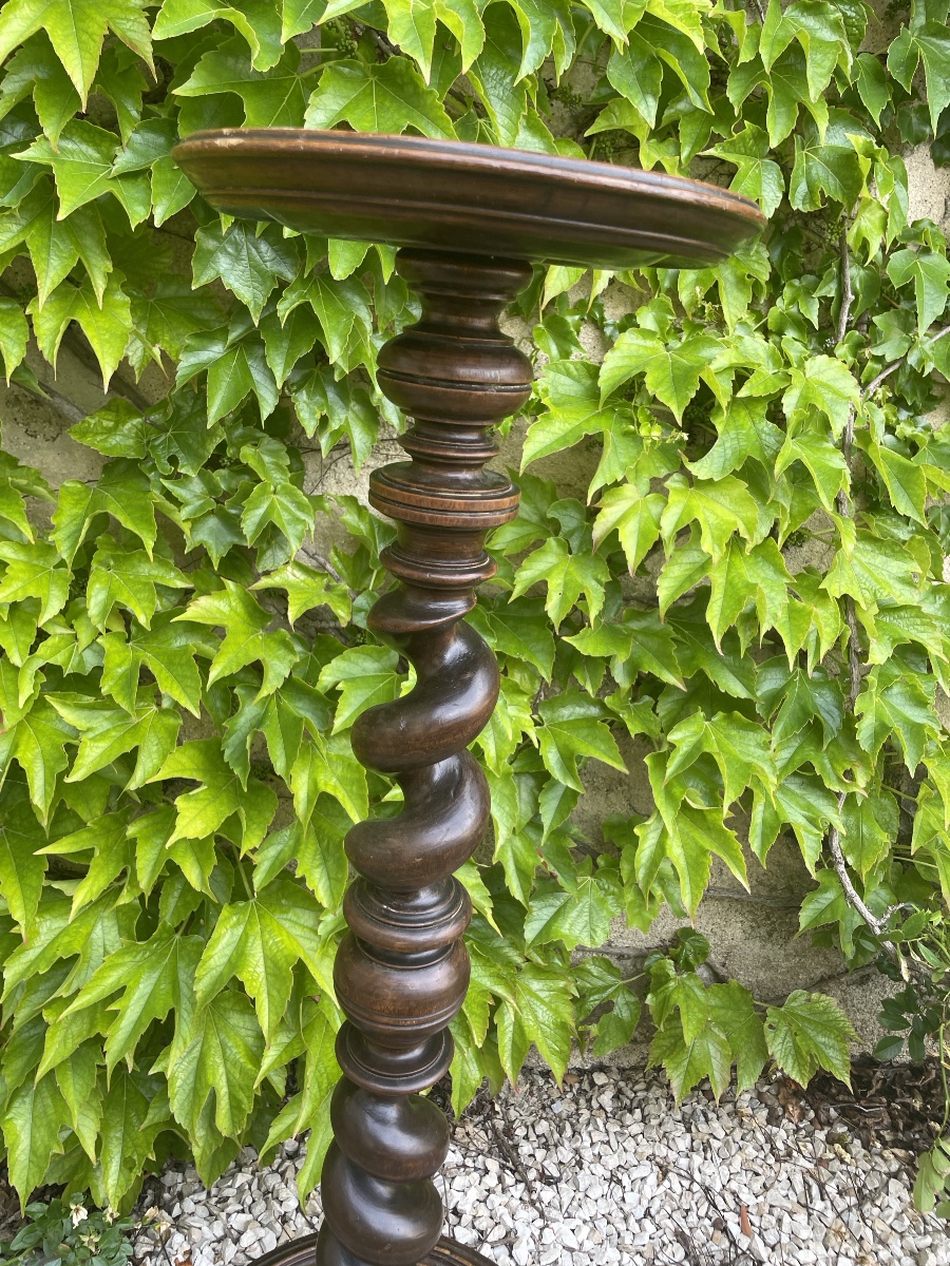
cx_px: 475
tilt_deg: -19.0
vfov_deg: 67.3
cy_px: 633
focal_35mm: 26
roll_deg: -0.9
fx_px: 951
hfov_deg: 53.1
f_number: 1.6
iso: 32
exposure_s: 1/121
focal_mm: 4.2
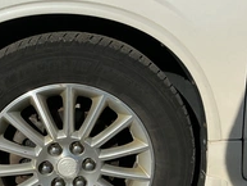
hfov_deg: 32.8
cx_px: 73
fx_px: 414
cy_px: 146
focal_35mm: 58
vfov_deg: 24.9
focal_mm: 3
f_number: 1.8
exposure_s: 1/4405
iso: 25
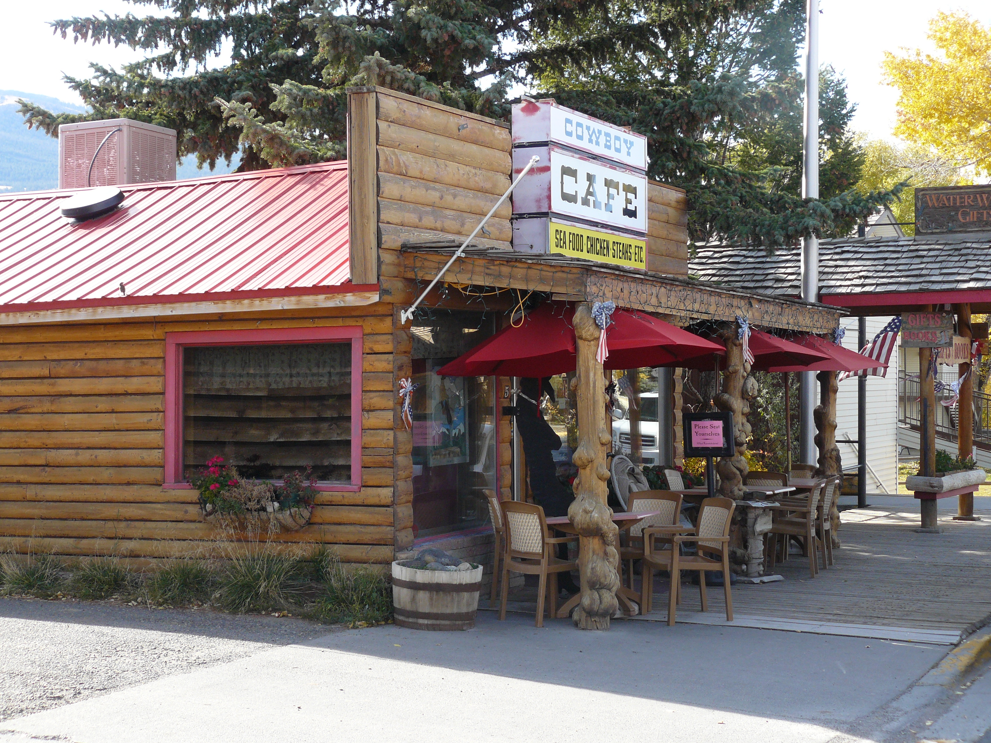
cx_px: 492
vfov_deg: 23.3
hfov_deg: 30.7
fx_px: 1804
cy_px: 367
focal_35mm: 63
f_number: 4
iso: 100
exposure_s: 1/160
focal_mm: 10.4
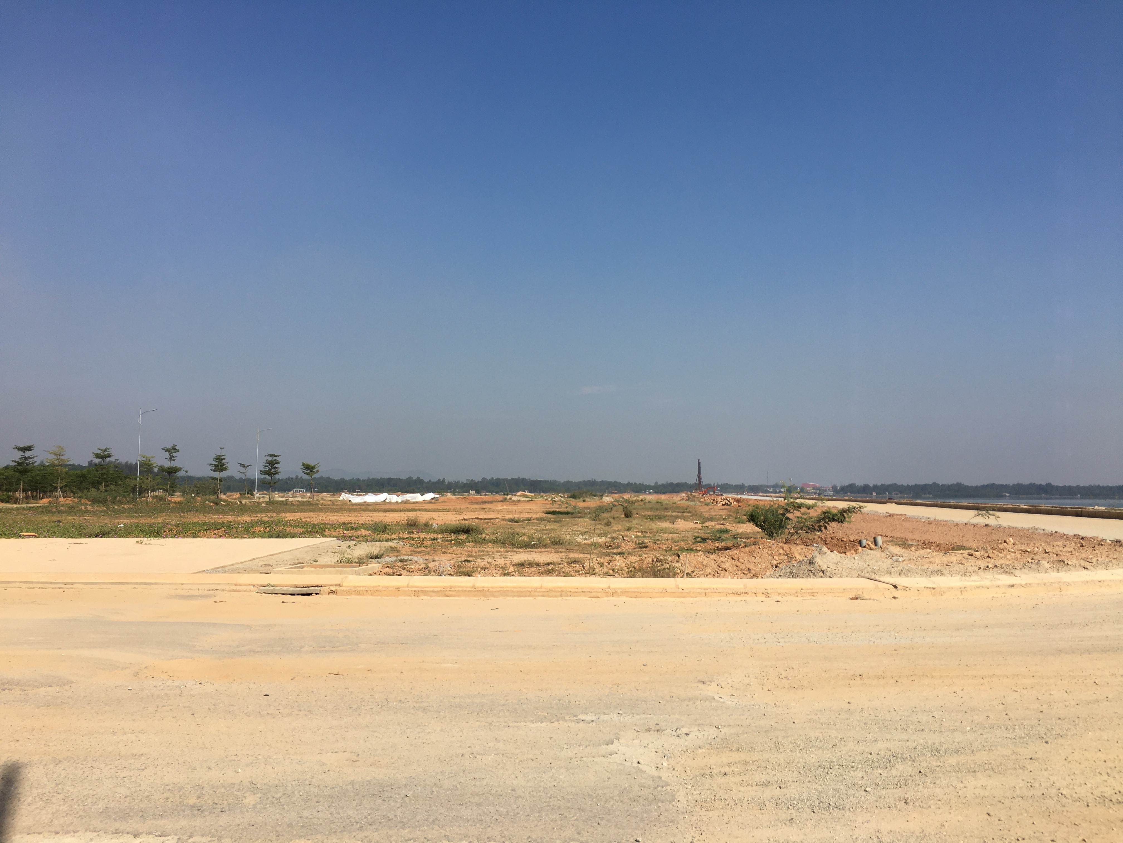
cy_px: 422
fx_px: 941
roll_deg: -1.2
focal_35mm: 29
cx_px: 562
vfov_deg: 48.2
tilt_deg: +5.9
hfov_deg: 61.7
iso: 25
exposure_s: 1/2747
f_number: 2.2
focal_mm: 4.15
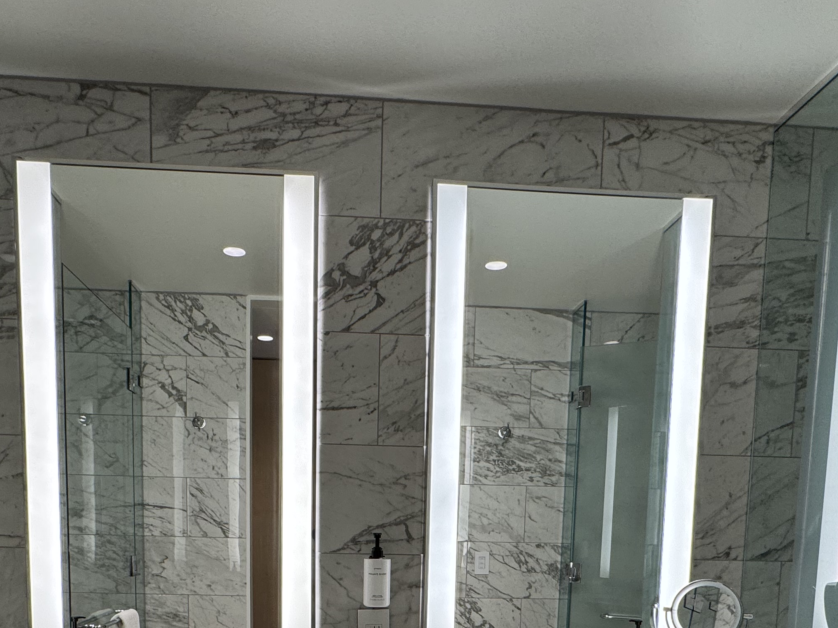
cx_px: 382
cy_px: 595
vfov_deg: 44.1
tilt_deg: -6.9
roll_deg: -1.4
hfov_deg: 63.3
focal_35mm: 28
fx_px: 678
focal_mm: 2.22
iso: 100
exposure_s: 1/103
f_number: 2.2
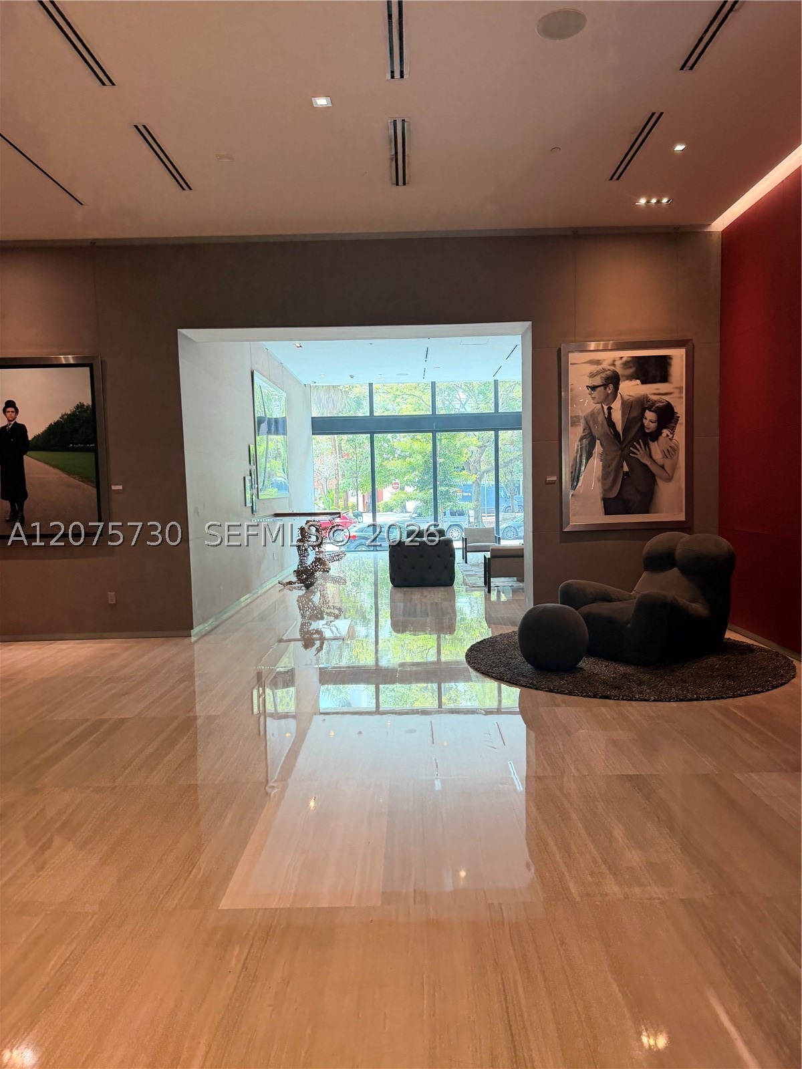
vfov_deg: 71.6
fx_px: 741
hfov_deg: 56.8
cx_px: 401
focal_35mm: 24
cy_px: 534
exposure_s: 1/60
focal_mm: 6.76
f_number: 1.78
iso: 100
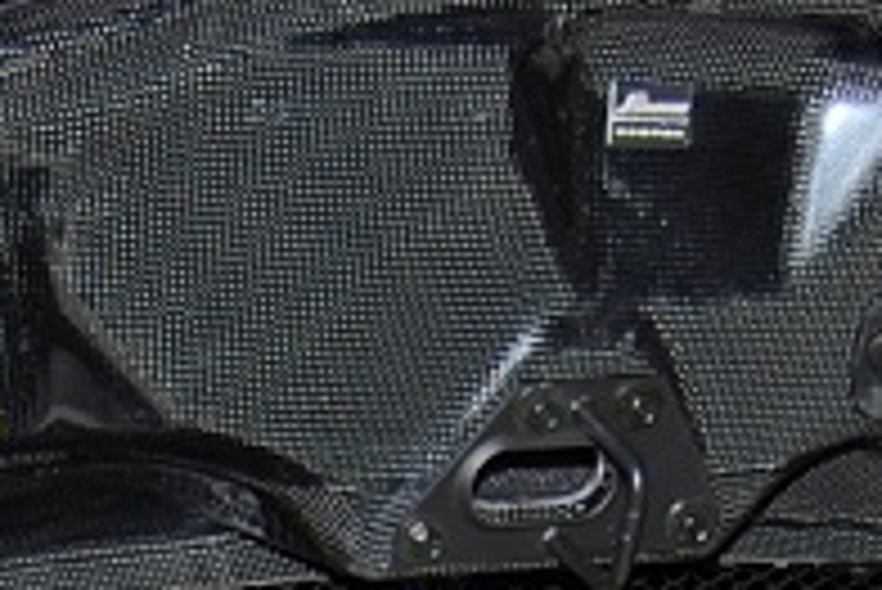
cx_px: 68
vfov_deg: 7.3
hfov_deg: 11.7
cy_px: 1543
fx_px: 4267
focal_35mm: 174
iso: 200
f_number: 3.5
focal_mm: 19
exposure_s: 1/60
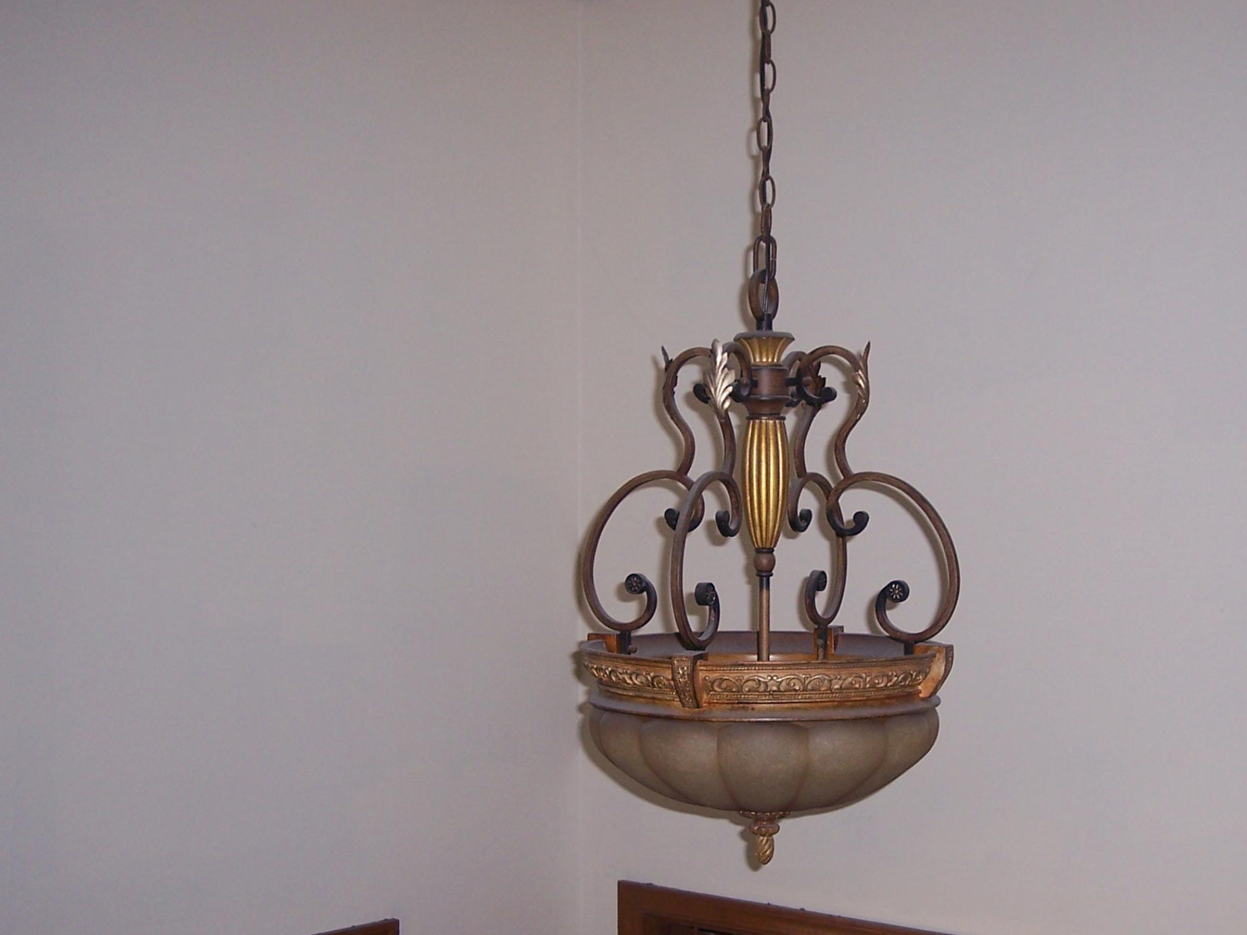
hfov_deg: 33.5
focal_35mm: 57
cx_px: 818
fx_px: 2053
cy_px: 538
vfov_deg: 25.6
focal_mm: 8
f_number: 2.8
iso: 100
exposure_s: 1/60
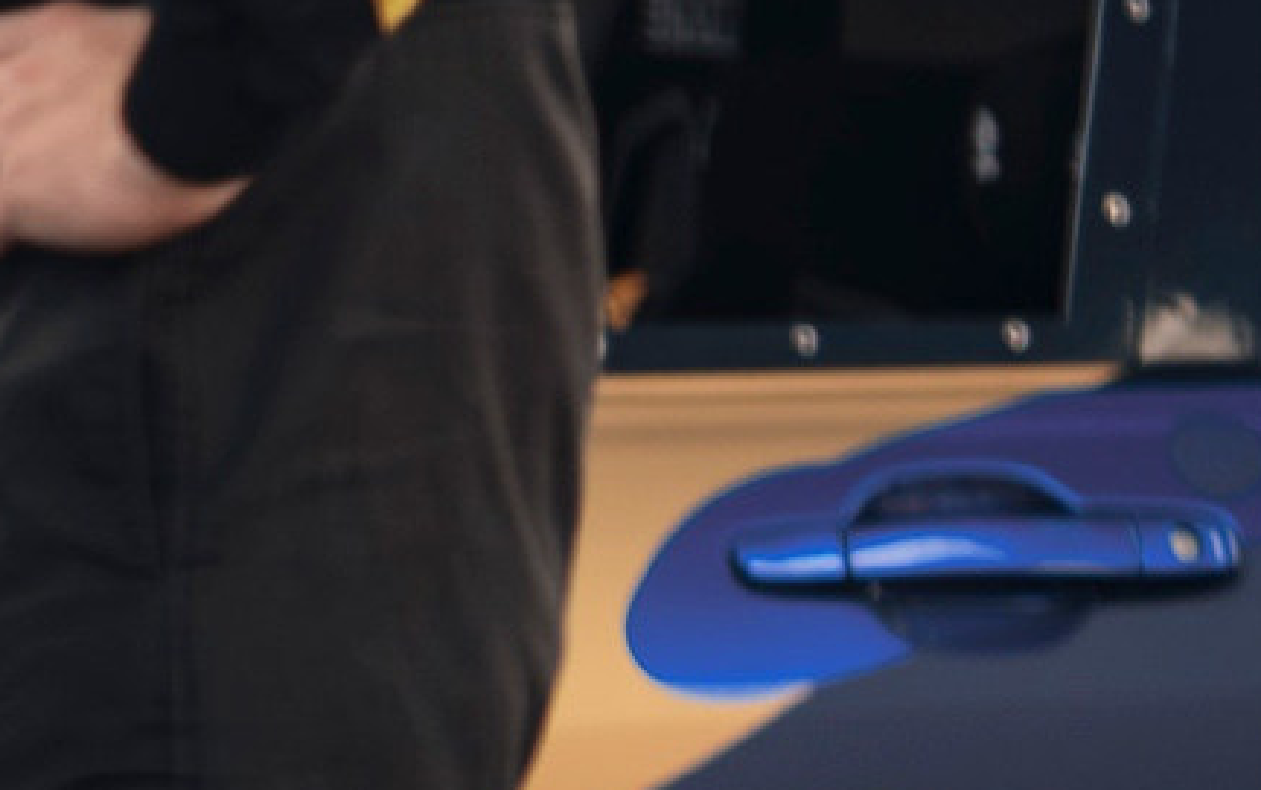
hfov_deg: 4.1
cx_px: -1121
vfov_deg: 2.6
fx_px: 17602
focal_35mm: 512
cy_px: 45
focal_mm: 85
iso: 100
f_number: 1.8
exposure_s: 1/200
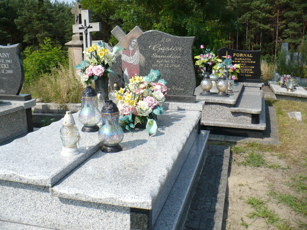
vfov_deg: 38.7
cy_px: 115
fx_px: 328
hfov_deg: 50.1
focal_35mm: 37
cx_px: 154
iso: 100
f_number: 8
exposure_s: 1/160
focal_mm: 6.1
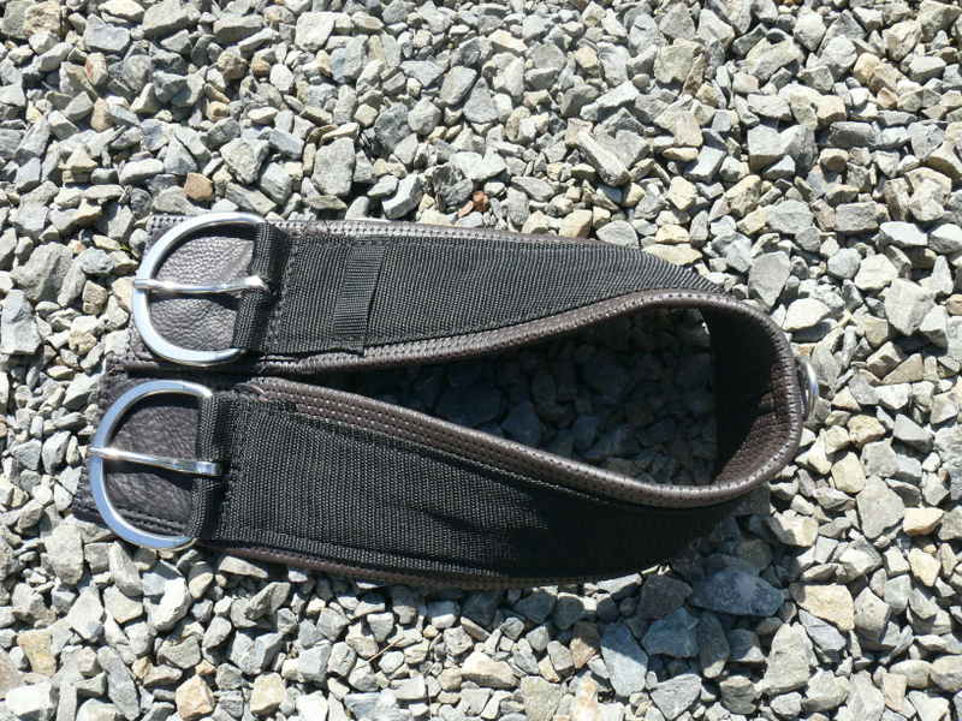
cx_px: 481
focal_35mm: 35
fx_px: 973
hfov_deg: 52.6
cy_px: 360
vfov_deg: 40.7
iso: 100
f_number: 5.6
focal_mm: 7.4
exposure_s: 1/250
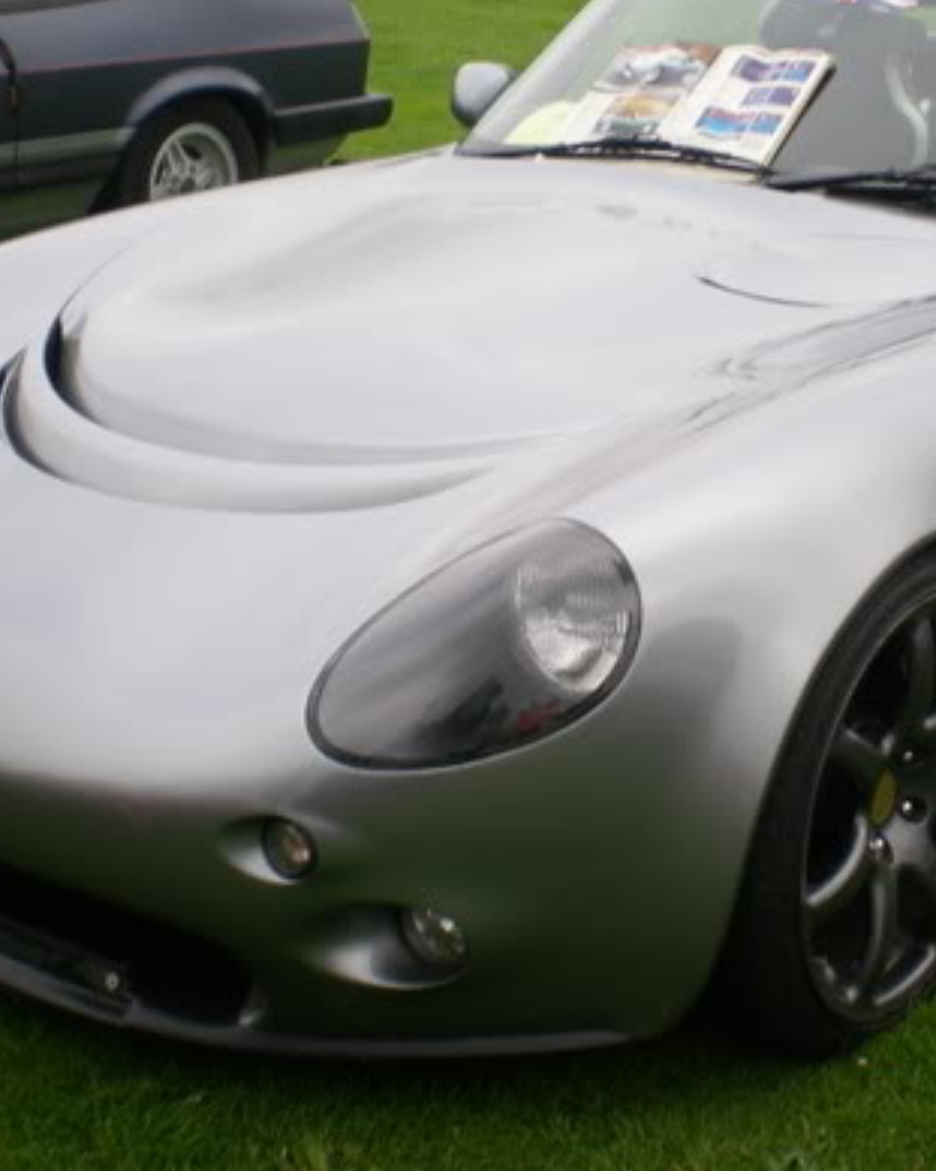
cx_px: 566
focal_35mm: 61
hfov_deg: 24.9
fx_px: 2113
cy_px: 479
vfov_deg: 30.9
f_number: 4.6
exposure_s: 1/182
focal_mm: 6.3
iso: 50
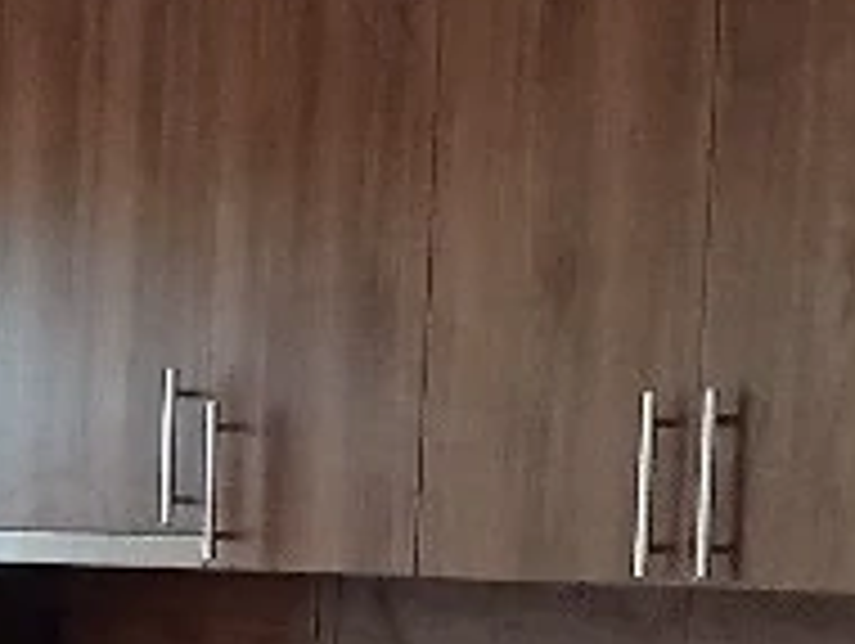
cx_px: -72
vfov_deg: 9.9
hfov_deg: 13.2
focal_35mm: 147
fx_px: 3635
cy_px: 865
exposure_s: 1/33.3
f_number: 2.2
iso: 220
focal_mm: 3.46
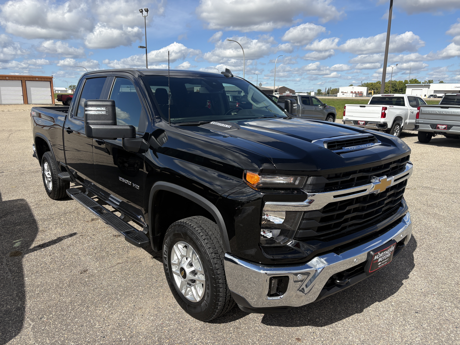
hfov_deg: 67.3
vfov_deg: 53.1
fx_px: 346
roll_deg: -1.2
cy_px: 172
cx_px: 230
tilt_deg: -13.0
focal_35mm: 26
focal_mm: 5.96
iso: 50
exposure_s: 1/3448
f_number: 1.6
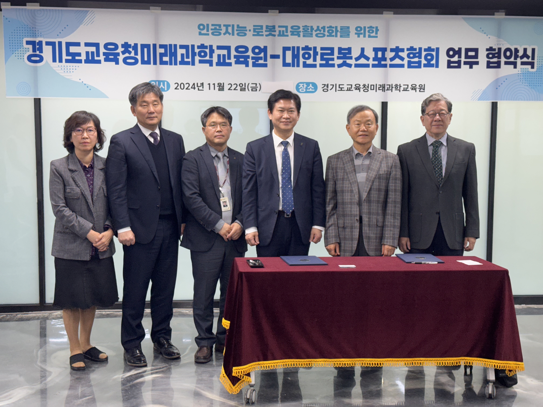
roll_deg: +0.3
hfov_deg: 39.7
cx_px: 272
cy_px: 204
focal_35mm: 48
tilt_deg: -5.0
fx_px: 753
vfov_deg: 30.3
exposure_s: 1/120
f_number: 1.78
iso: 125
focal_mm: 6.76
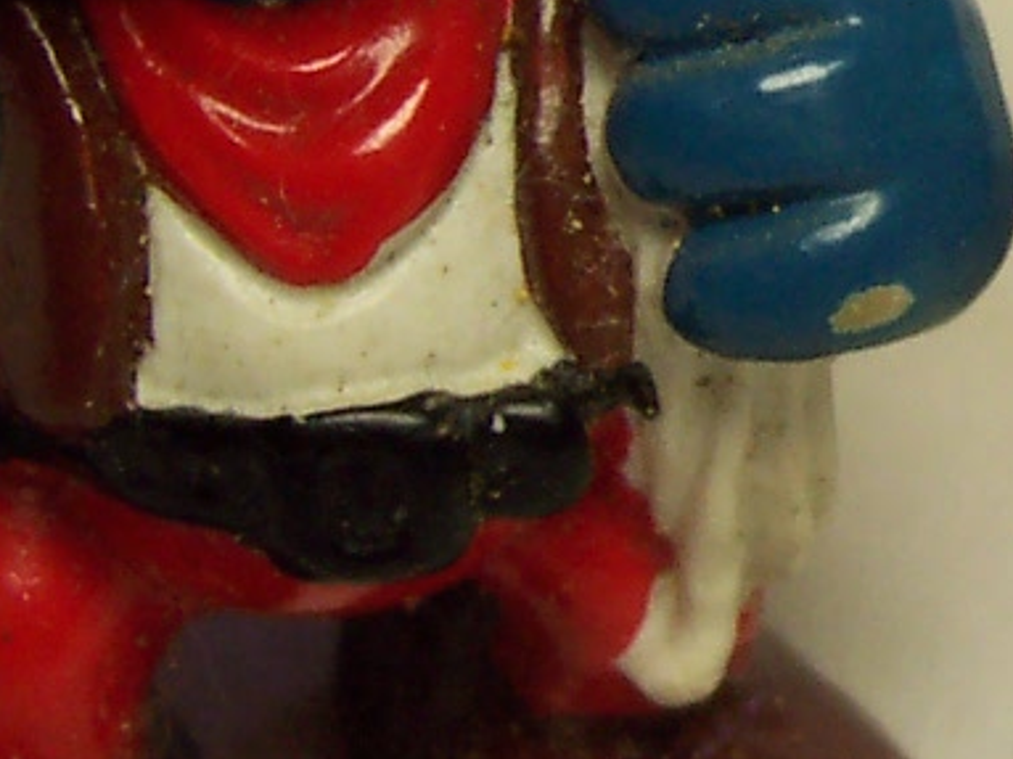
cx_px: 1399
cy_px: -42
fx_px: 4681
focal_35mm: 160
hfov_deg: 11.9
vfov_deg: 9.2
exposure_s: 1/90
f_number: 2.8
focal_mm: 5.6
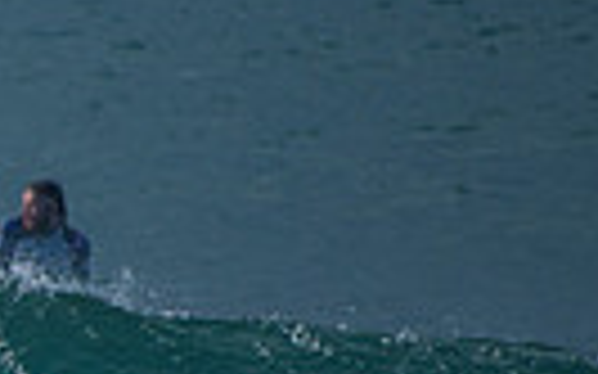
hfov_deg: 0.9
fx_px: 36817
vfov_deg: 0.6
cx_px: -607
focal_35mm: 2260
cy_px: 381
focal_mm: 500
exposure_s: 1/2000
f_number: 5.6
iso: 250
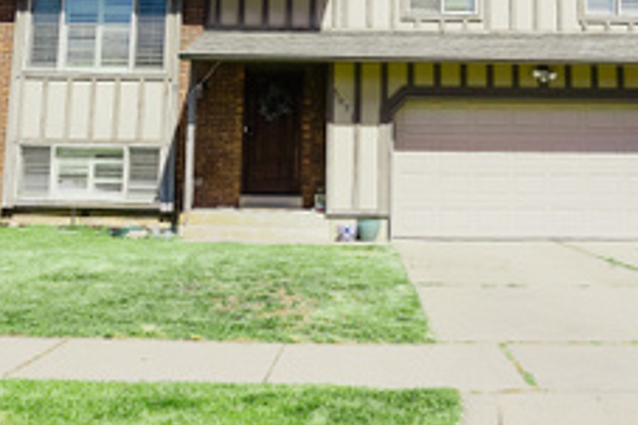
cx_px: 365
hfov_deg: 41.0
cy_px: 21
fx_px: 850
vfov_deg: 26.8
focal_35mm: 48
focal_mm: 17
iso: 100
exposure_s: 1/1250
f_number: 4
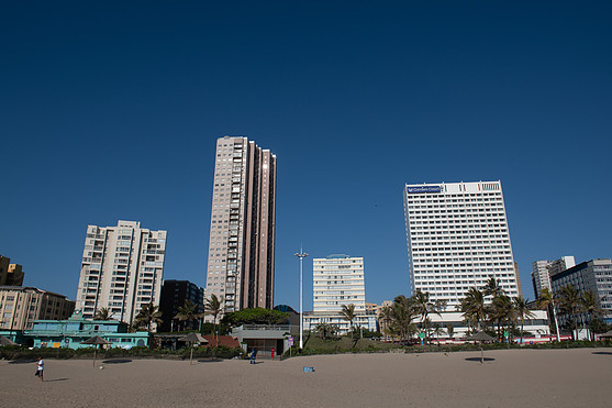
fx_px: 425
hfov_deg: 71.5
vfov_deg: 51.3
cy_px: 204
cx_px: 309
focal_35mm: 25
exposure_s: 1/500
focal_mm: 24
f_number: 10
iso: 125
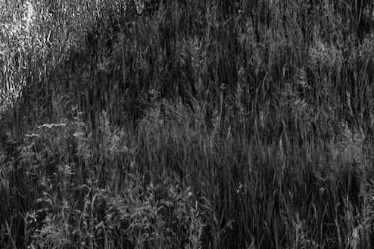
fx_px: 1765
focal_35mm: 170
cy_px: -160
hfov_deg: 12.0
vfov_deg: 7.9
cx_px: 301
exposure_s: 1/80
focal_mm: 23
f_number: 16
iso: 640
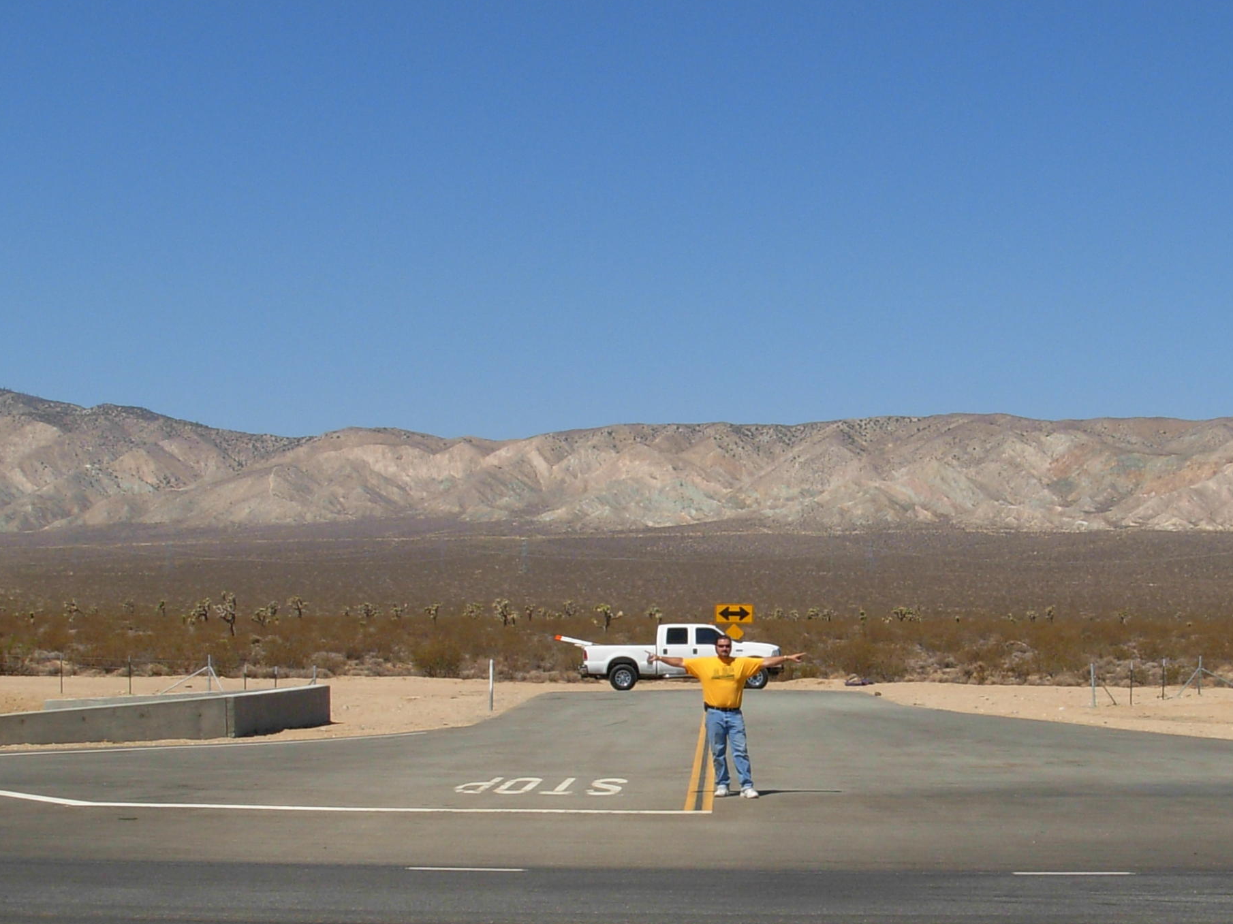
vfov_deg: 23.2
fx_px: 2244
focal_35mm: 63
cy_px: 609
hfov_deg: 30.5
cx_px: 801
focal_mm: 6.3
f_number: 4.9
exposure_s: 1/813
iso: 79
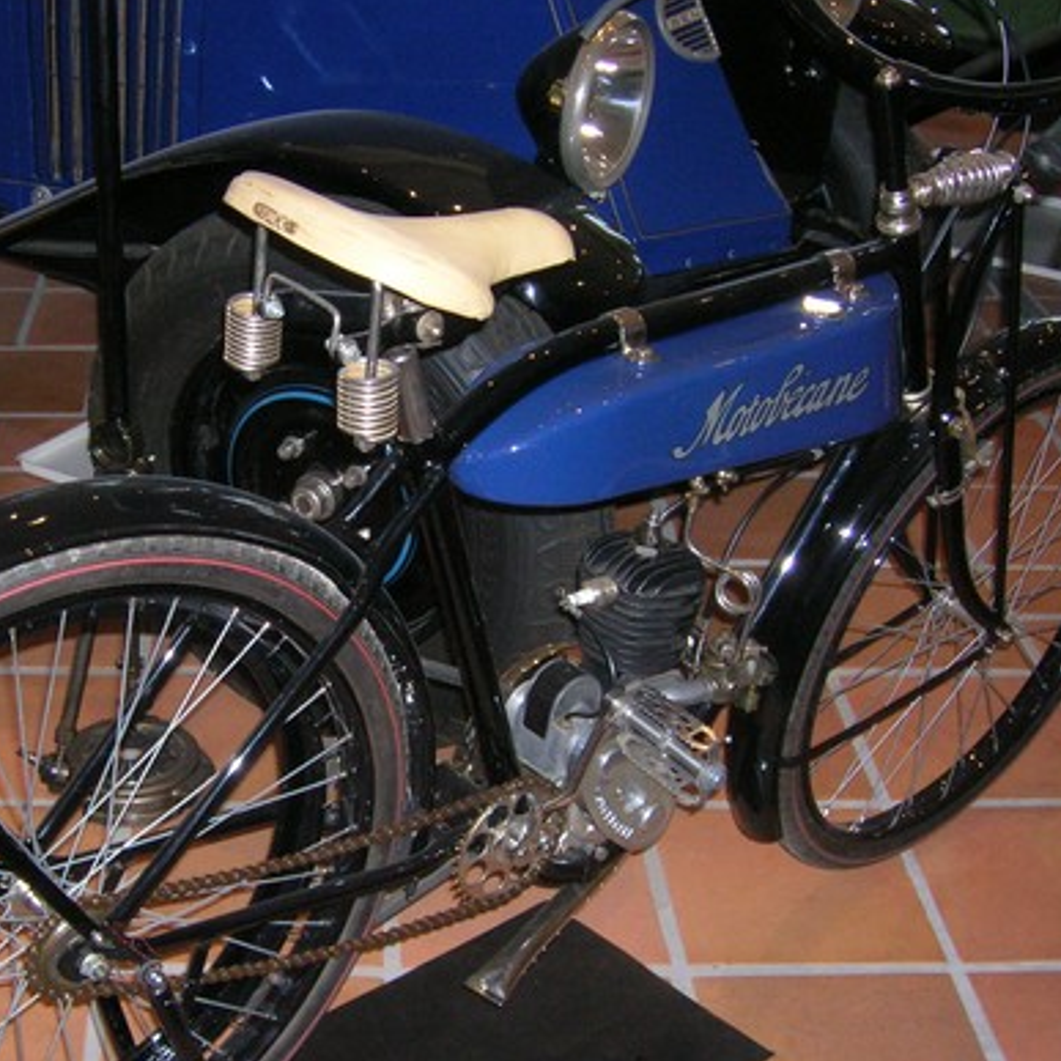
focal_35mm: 55
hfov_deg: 30.8
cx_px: 325
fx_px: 1907
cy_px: 563
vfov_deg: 31.1
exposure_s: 1/60.1
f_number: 2.9
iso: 147
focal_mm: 5.7
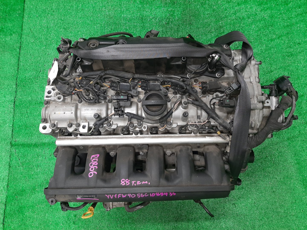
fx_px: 231
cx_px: 154
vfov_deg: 53.1
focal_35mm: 26
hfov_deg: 67.3
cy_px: 115
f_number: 1.7
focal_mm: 3.93
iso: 127
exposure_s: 1/50
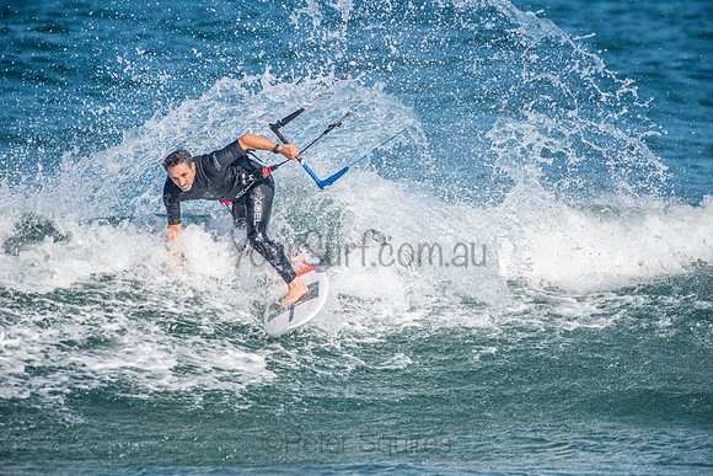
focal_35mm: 500
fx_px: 9905
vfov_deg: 2.8
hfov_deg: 4.1
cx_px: 356
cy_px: 238
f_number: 5.6
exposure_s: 1/4000
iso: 500
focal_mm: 500
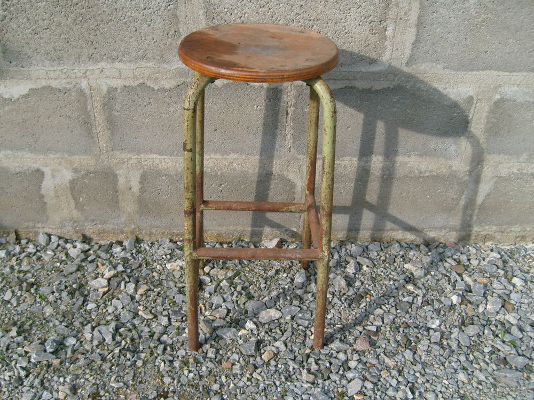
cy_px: 200
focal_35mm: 35
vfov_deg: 40.7
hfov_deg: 52.6
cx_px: 267
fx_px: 540
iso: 80
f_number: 7.1
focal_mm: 5.8
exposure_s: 1/125
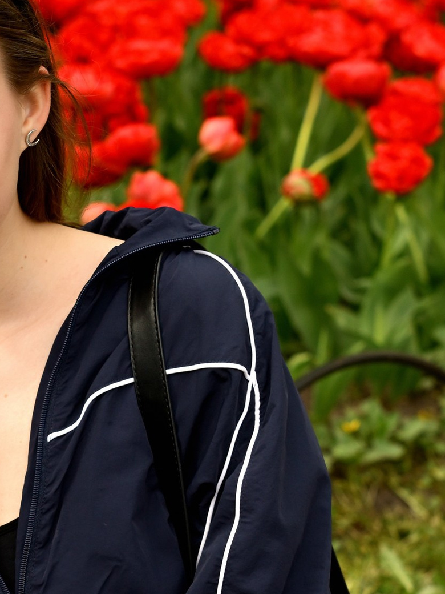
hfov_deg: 8.3
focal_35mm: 177
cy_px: 502
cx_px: -70
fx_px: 3034
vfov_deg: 11.1
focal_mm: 50
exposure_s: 1/800
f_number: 3.5
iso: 200
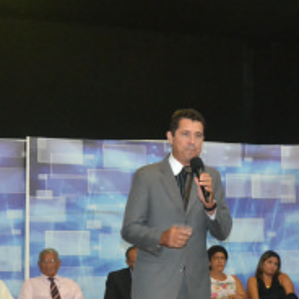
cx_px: 145
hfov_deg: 22.8
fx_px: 743
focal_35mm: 76
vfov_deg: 22.4
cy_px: 249
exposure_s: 1/60
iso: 3200
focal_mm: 22
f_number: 3.8
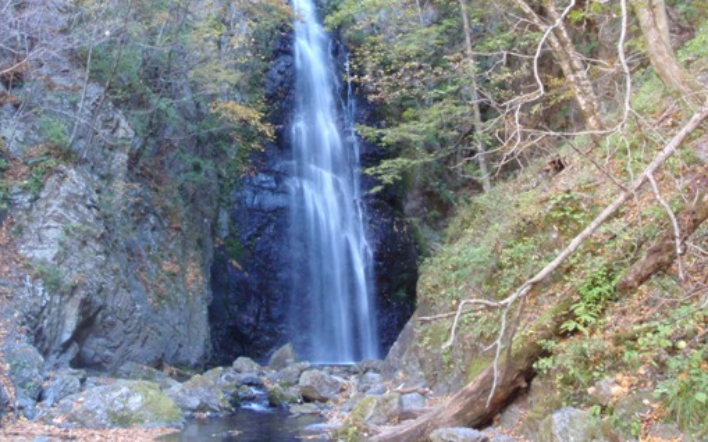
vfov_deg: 35.8
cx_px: 299
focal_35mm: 35
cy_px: 133
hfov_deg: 55.1
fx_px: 675
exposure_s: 1/13
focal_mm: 5
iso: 200
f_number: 3.5
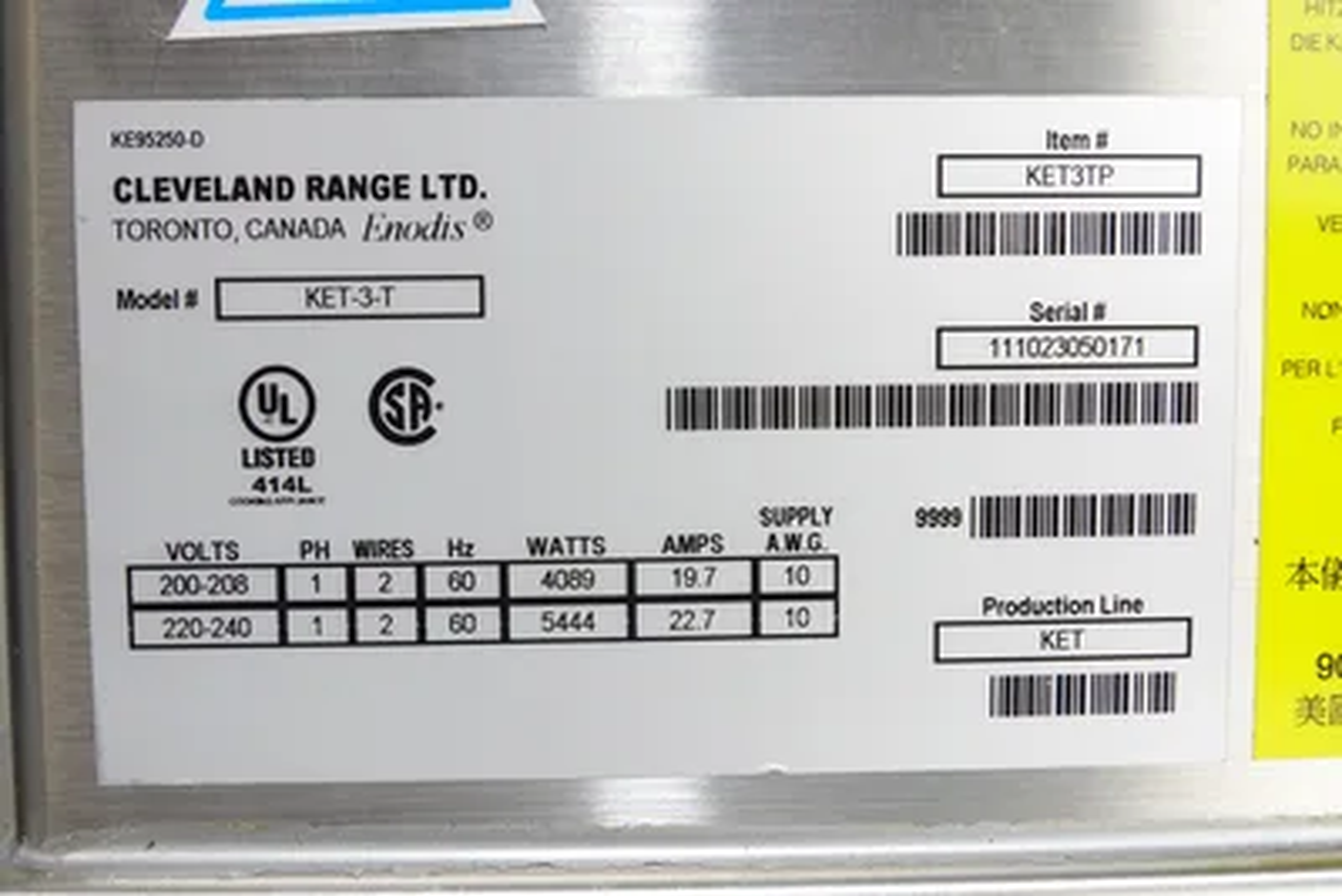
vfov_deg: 25.5
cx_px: 671
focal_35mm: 53
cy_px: 448
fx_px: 1976
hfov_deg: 37.5
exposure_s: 1/60
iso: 1250
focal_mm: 19.43
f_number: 6.3
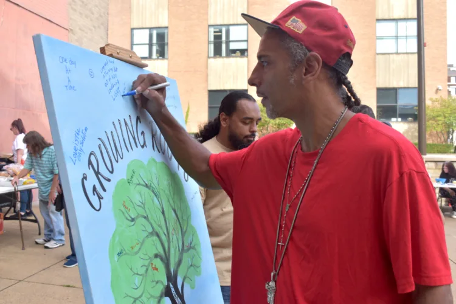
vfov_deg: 35.5
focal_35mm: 38
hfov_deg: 51.3
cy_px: 152
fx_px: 475
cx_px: 228
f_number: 7.1
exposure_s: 1/250
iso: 200
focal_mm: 25
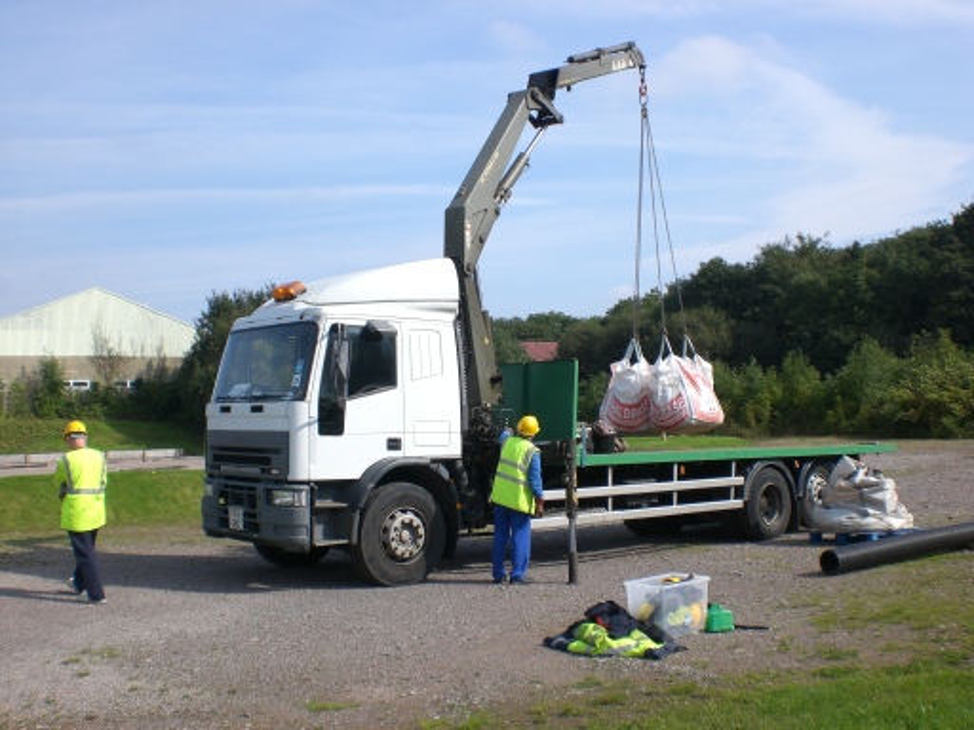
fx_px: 1069
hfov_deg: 49.0
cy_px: 365
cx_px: 487
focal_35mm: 38
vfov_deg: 37.7
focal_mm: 6.3
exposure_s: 1/500
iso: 50
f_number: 4.4
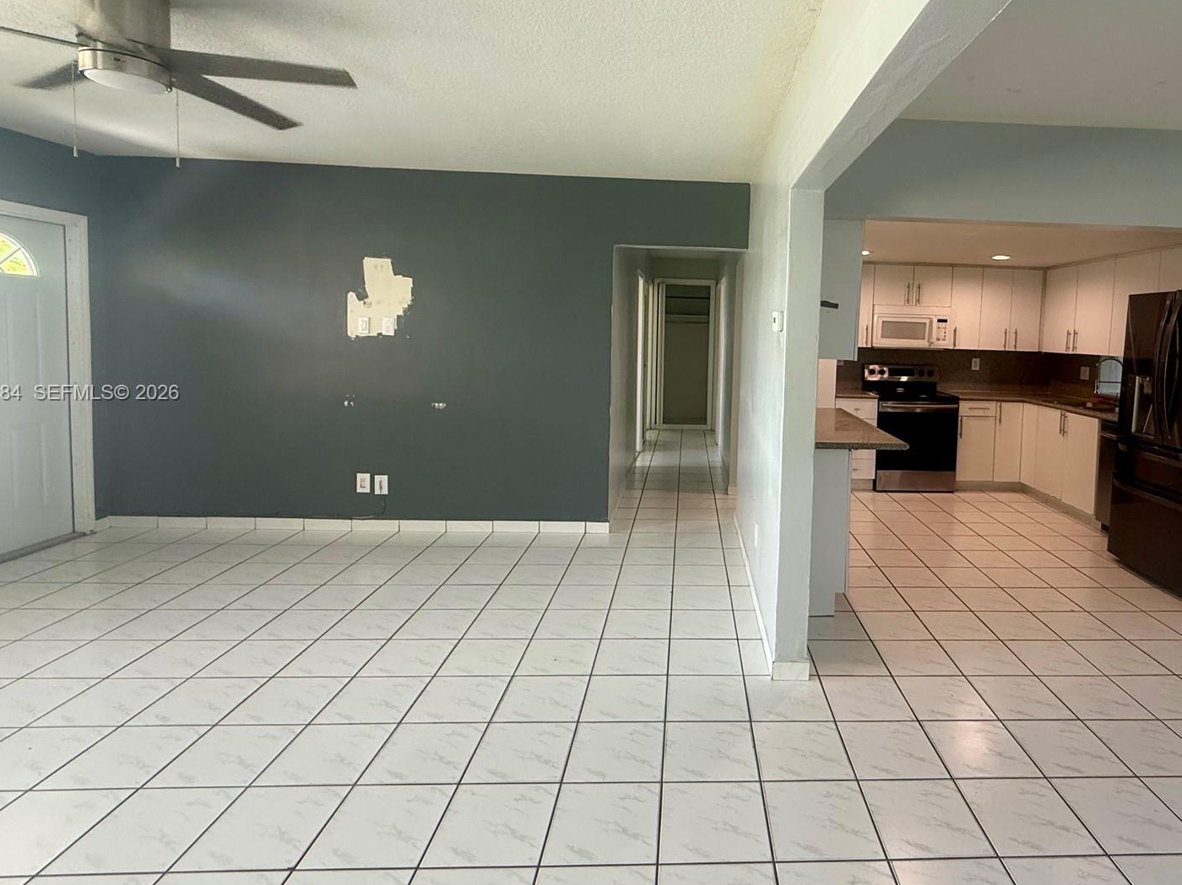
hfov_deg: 94.5
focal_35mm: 16
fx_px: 546
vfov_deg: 77.8
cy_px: 394
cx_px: 592
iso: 200
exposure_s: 1/99
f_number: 2.2
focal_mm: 2.22
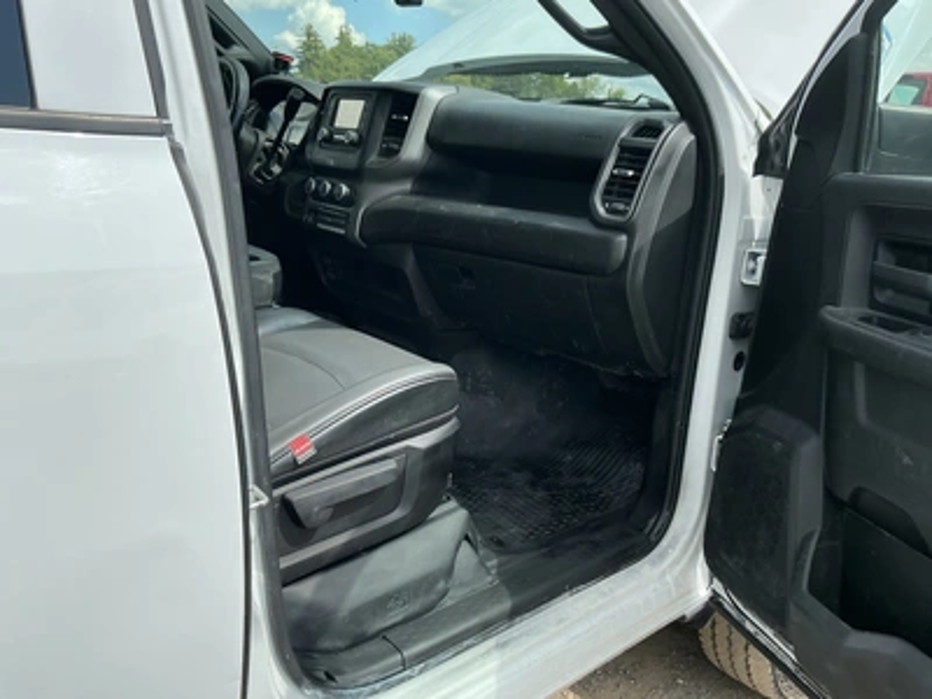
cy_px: 350
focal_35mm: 28
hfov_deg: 63.4
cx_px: 466
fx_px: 754
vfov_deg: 49.7
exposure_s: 1/728
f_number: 1.8
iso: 25
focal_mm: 3
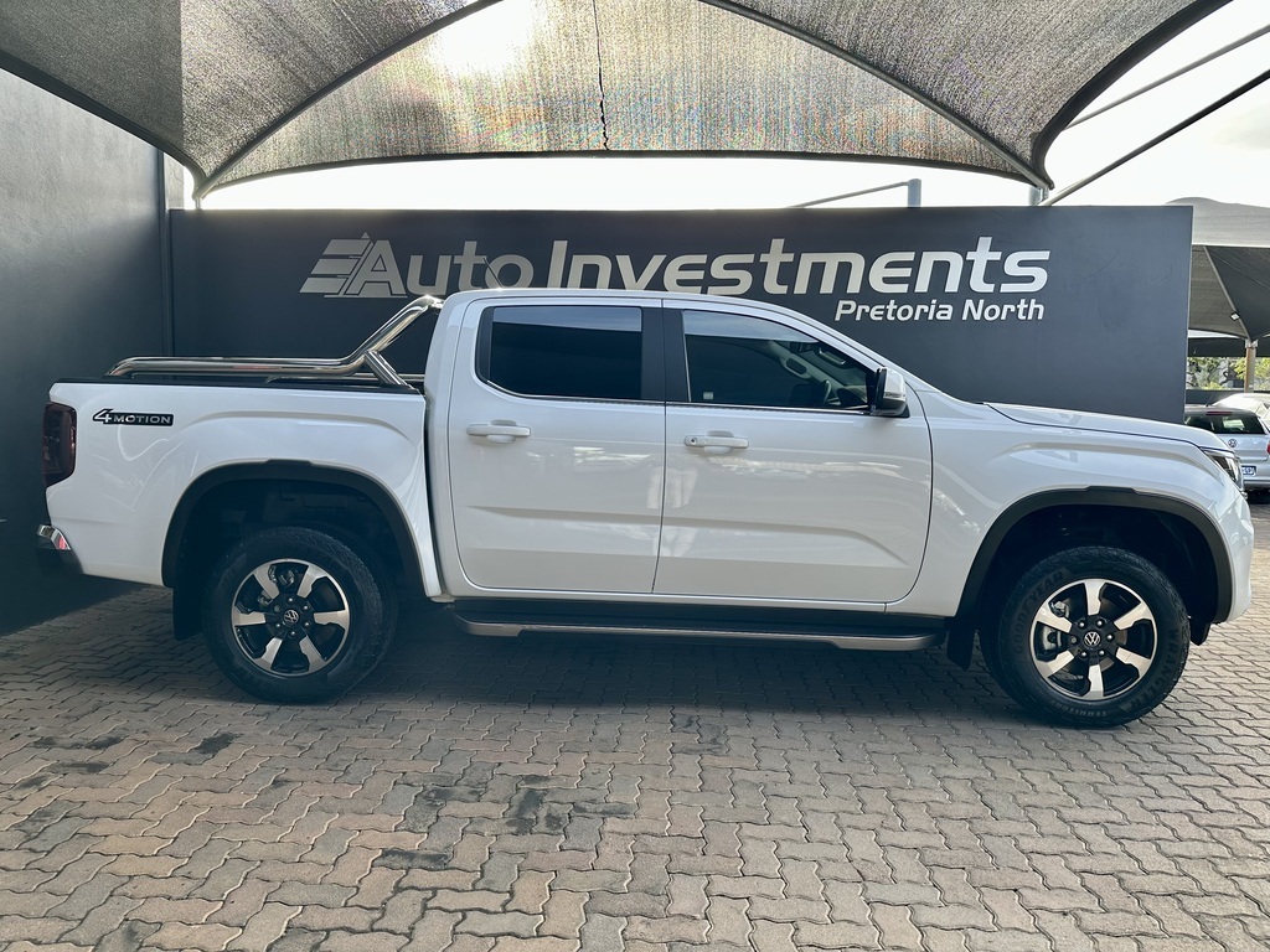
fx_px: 881
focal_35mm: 24
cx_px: 635
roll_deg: -0.1
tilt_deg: -4.0
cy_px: 476
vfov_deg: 56.8
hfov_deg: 71.6
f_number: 1.78
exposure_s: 1/319
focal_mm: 6.86
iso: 80
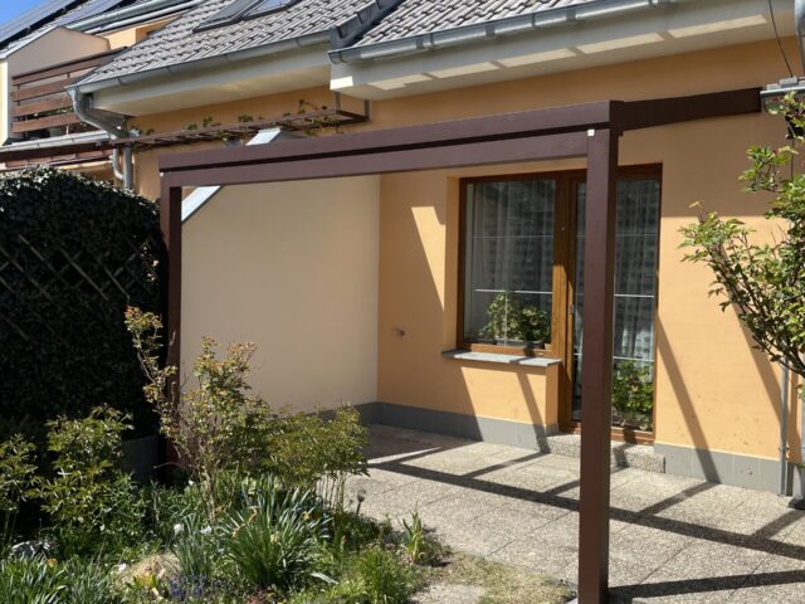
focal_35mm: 26
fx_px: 605
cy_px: 302
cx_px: 402
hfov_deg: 67.3
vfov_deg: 53.1
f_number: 1.6
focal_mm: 4.2
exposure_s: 1/2506
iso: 32
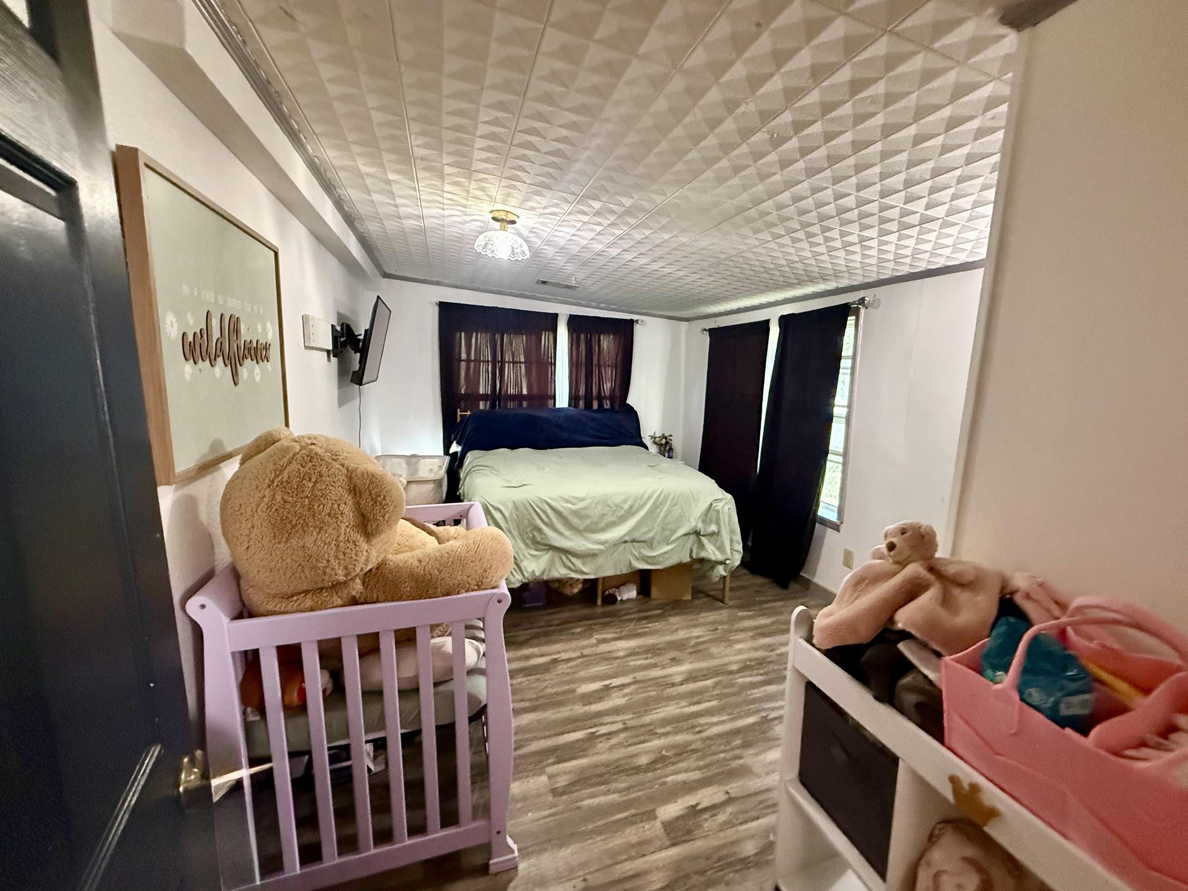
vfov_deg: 81.7
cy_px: 467
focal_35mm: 15
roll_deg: -3.4
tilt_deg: -10.0
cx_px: 629
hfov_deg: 98.1
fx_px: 515
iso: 1000
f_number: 2.2
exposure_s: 1/60
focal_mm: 2.22
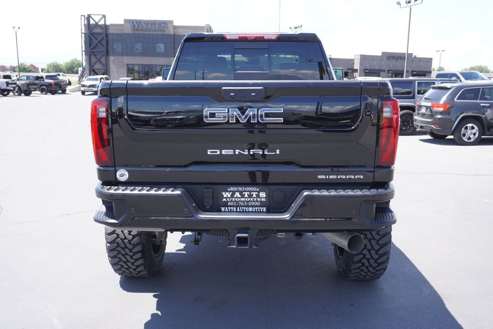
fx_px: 473
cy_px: 164
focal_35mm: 34
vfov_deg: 38.4
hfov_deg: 55.1
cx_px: 246
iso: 100
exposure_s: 1/125
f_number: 5.6
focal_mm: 23
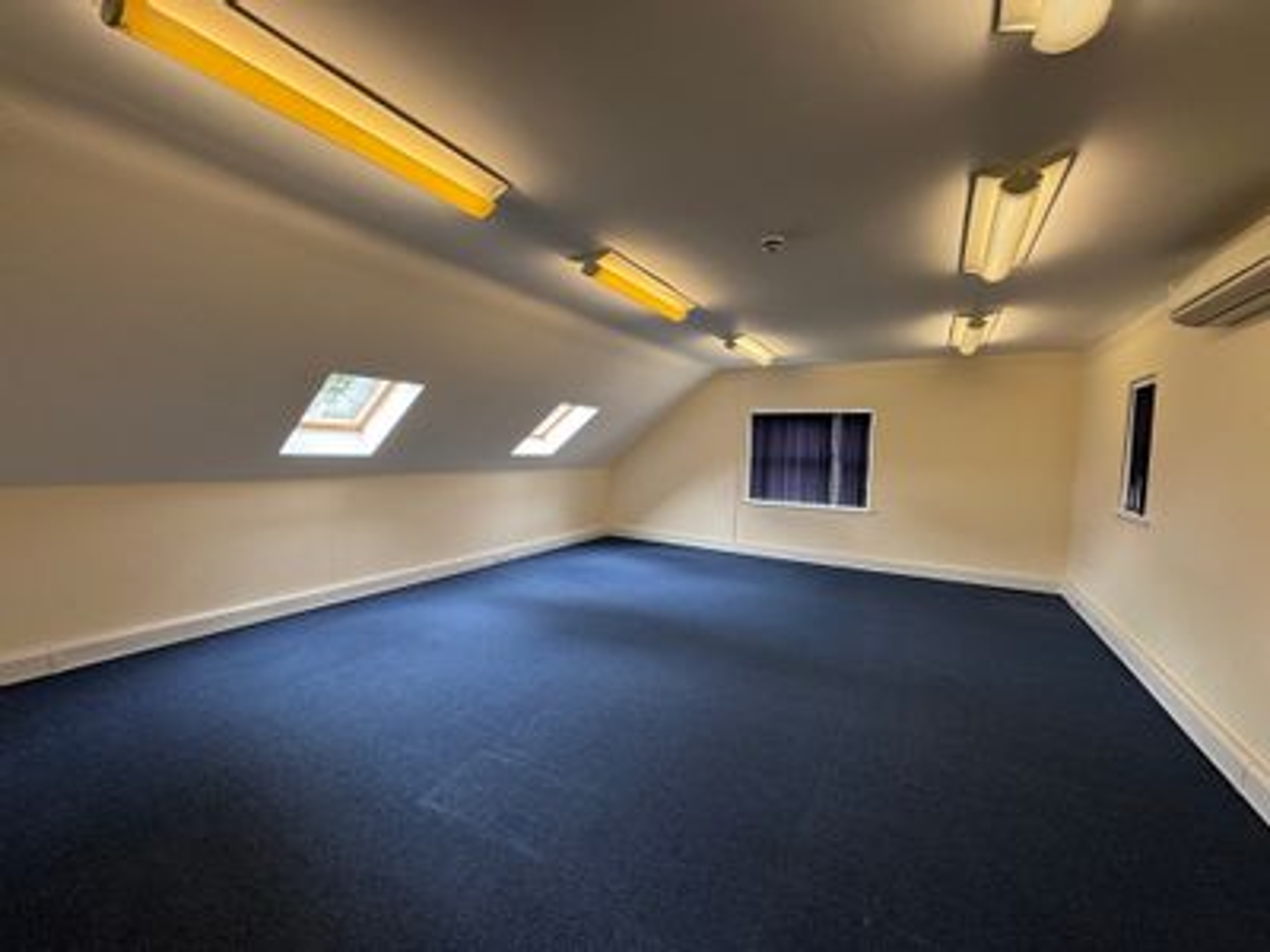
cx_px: 635
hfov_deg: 102.1
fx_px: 514
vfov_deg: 85.7
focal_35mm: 14
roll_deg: -1.2
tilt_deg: -2.9
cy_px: 476
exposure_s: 1/100
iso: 100
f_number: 2.2
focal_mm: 2.22
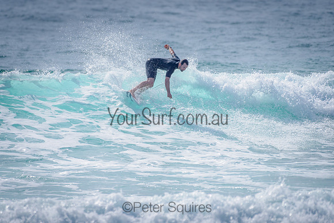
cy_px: 86
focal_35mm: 613
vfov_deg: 2.2
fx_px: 5688
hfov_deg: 3.4
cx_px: 129
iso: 80
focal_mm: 500
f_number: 5.6
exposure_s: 1/2000
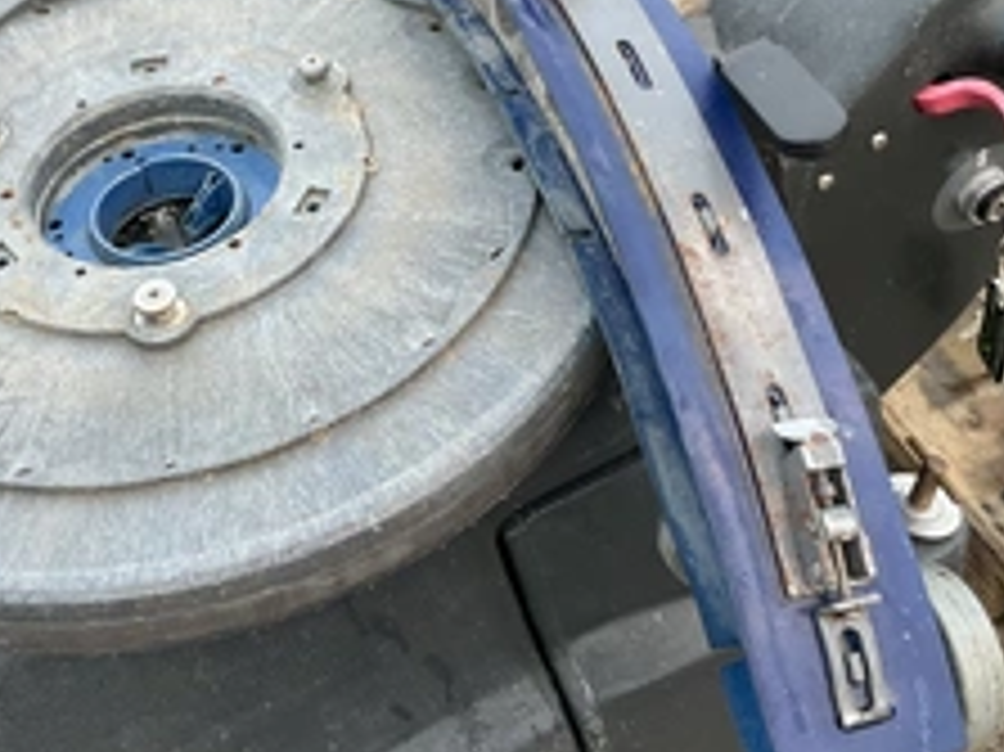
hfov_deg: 36.7
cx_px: 396
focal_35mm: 52
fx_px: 1507
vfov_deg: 27.9
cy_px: 288
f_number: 1.8
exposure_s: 1/74
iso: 64
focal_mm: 3
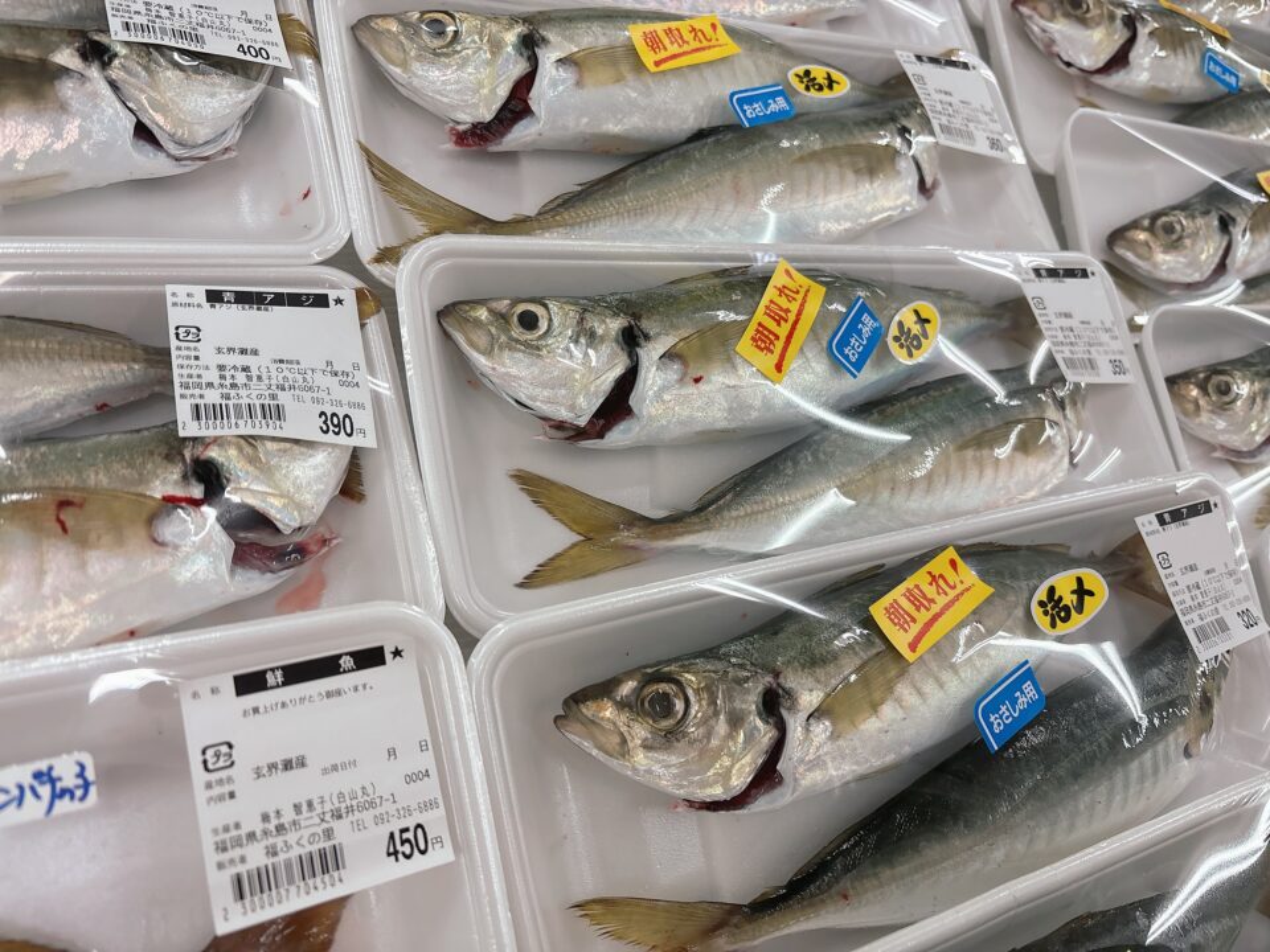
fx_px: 954
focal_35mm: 26
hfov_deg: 67.3
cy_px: 476
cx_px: 635
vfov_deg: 53.1
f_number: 1.6
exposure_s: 1/120
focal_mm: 5.96
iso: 100
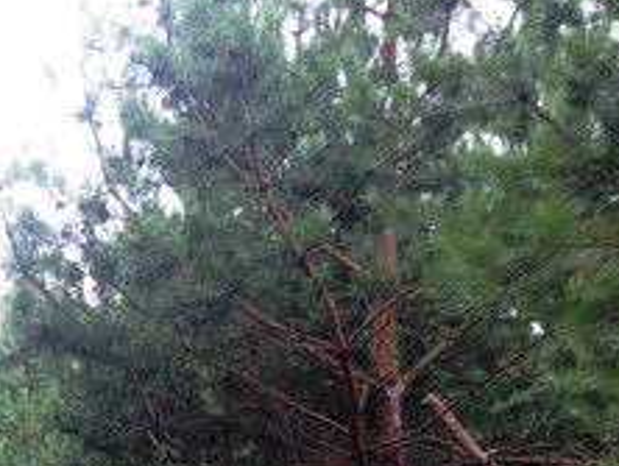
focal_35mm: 95
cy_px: 592
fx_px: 1701
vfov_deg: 14.9
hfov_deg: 19.6
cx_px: -95
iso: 50
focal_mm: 4.12
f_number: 2.4
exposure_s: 1/176
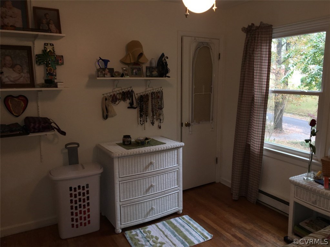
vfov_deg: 48.2
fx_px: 276
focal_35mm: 29
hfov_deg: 61.7
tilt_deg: -10.1
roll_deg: -0.2
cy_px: 124
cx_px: 165
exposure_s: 1/34
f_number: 2.2
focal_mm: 4.15
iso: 25
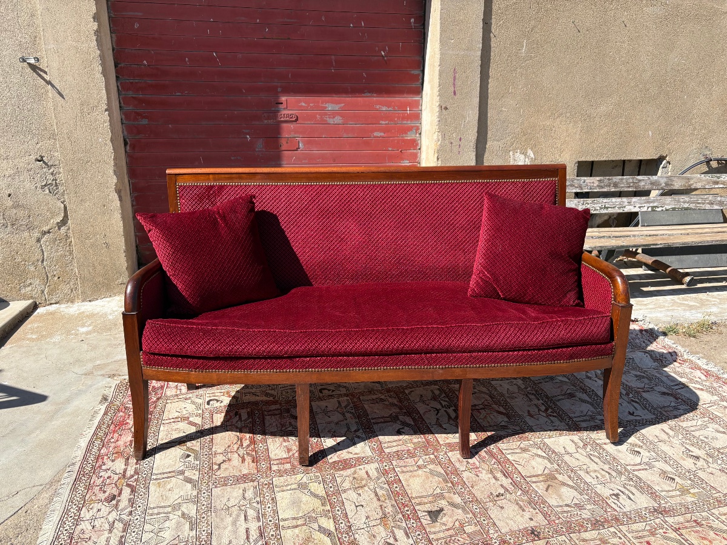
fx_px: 546
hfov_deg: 67.3
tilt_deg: -14.6
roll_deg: +0.4
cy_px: 272
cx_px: 364
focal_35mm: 26
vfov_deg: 53.1
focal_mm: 5.96
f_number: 1.6
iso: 50
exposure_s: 1/1751
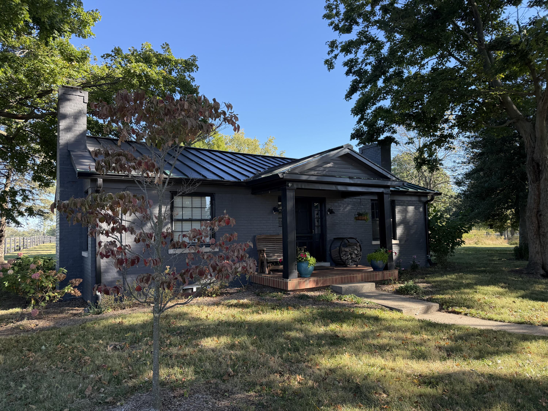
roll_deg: +0.8
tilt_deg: +3.5
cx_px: 274
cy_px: 206
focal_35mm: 24
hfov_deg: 71.6
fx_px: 380
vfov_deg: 56.8
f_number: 1.78
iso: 100
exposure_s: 1/888
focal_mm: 6.76
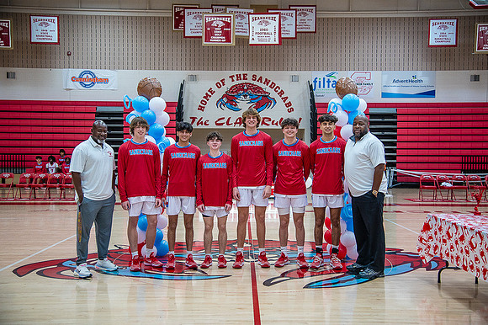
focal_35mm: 38
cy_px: 162
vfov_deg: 35.0
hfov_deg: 50.7
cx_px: 244
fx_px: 515
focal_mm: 38
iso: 2000
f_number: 4
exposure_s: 1/320
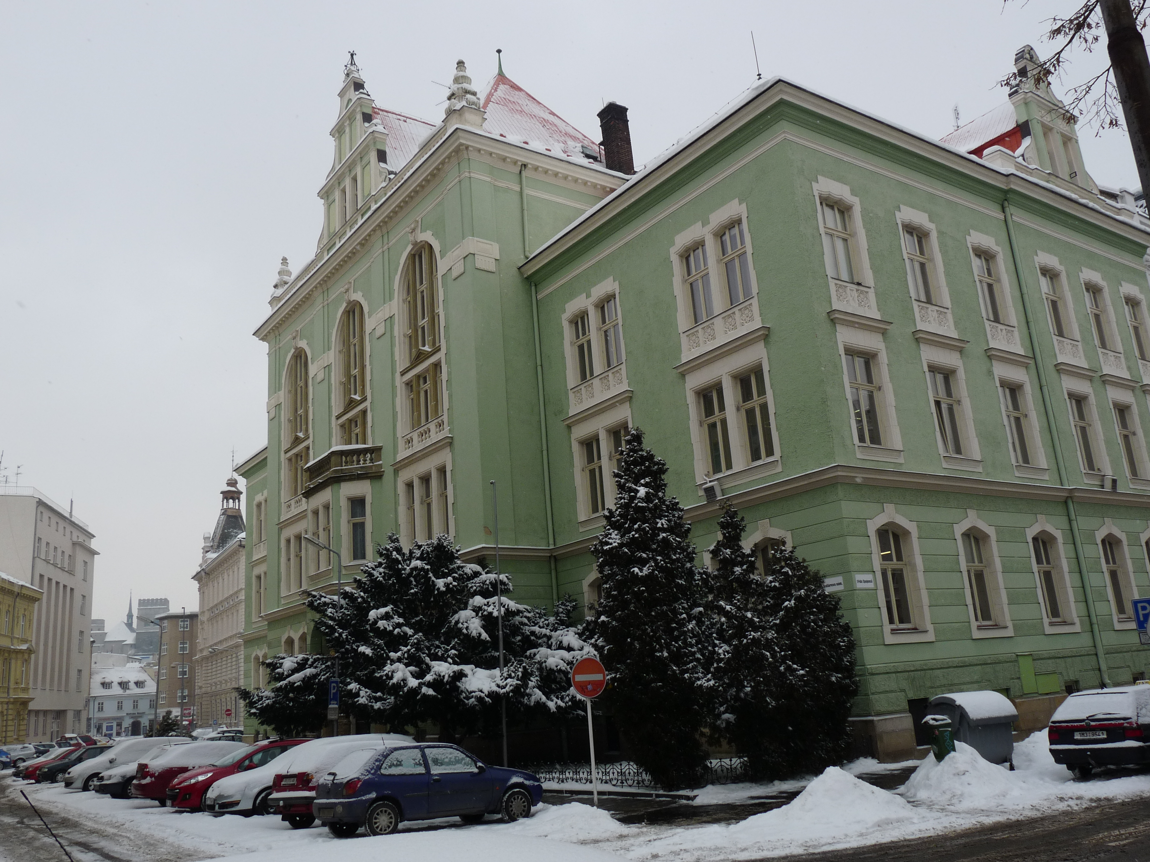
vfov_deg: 48.2
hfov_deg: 61.7
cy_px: 431
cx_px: 575
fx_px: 963
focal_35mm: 29
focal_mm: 5.2
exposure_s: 1/200
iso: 100
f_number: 5
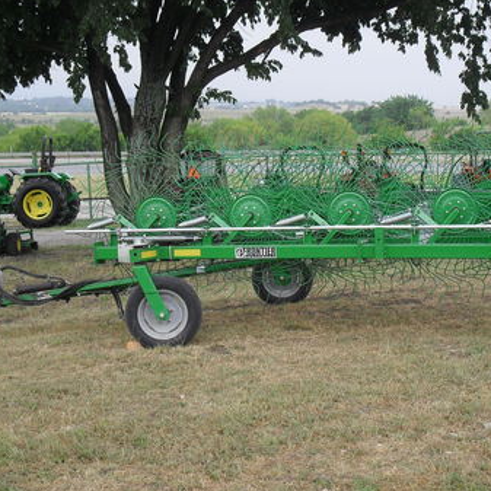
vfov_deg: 24.6
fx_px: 1123
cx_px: 364
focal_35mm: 70
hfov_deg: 24.4
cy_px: 280
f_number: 3.9
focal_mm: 8.7
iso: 100
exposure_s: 1/250
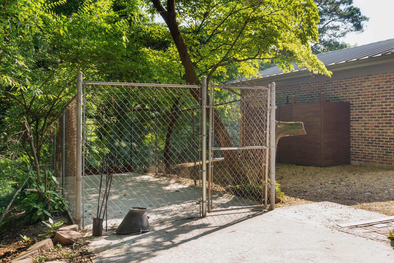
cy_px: 132
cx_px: 197
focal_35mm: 32
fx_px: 350
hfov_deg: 58.7
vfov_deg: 41.1
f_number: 7.1
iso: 320
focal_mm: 32
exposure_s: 1/125
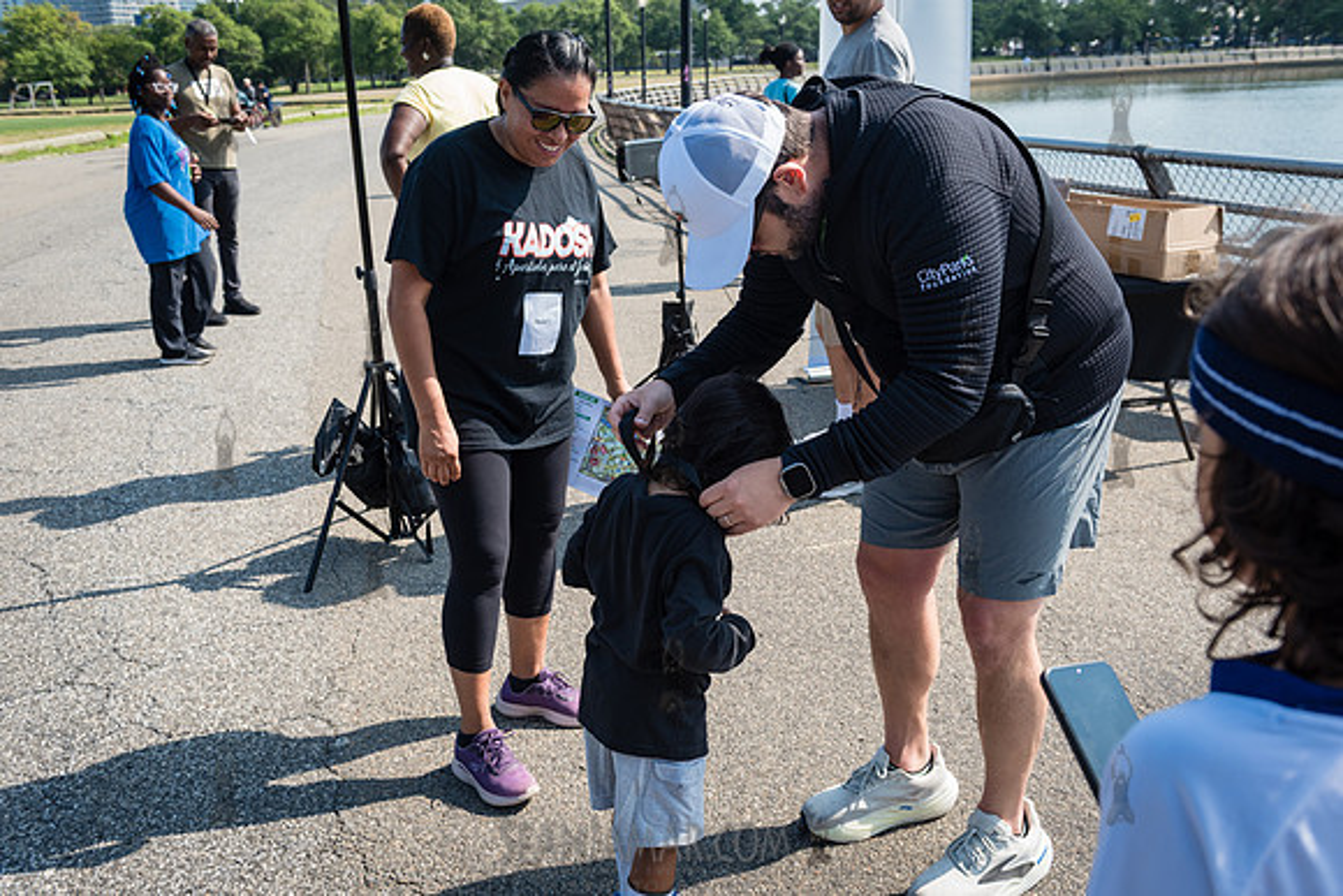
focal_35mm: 32
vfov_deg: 41.1
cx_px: 672
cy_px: 448
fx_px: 1194
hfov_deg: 58.7
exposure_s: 1/800
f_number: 5
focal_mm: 32
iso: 400
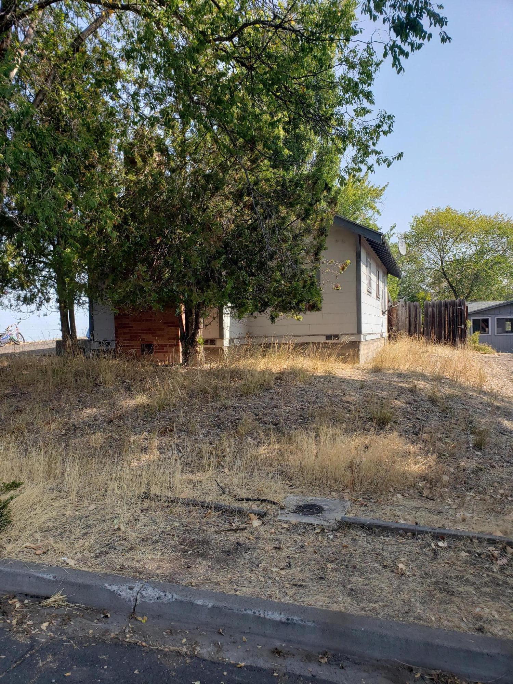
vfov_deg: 67.3
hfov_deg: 53.1
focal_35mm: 26
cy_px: 342
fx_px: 514
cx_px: 256
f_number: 2.4
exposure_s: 1/904
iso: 50
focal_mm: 4.3
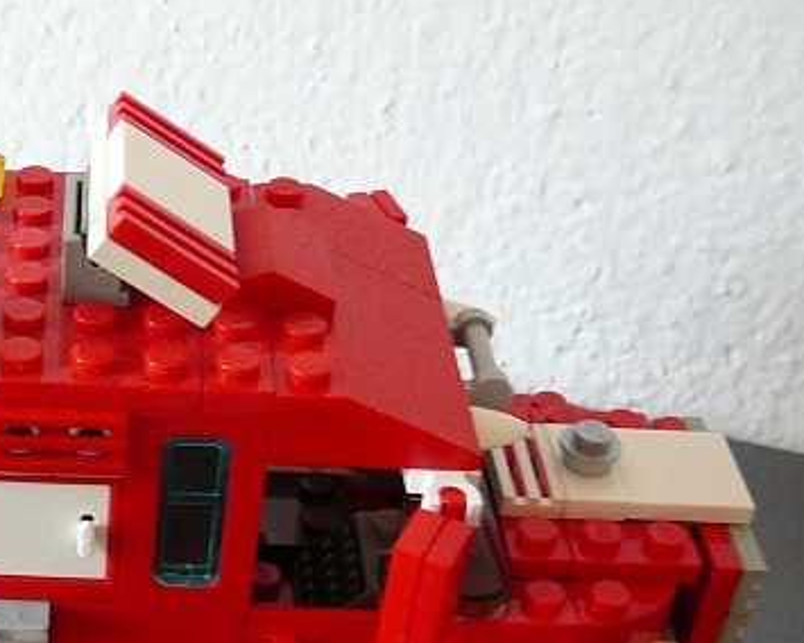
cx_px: 5
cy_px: 430
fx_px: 1761
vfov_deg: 20.6
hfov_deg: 24.6
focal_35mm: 74
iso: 200
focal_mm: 5.2
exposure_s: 1/10
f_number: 2.8
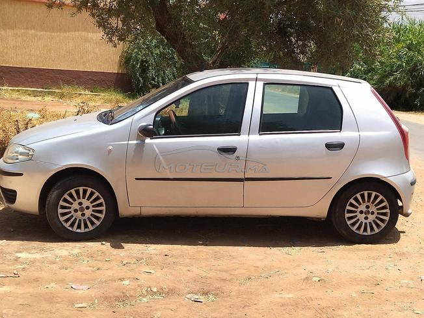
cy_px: 159
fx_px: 331
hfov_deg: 65.3
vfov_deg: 51.4
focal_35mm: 27
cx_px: 212
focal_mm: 4.74
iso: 98
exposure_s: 1/1698
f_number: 1.79
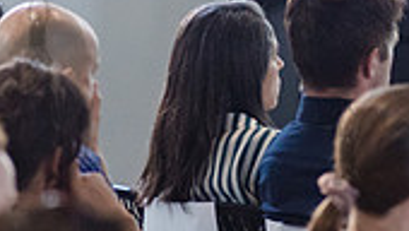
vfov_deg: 2.8
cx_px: 346
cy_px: -90
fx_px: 4798
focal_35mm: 442
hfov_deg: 4.9
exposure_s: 1/320
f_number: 4
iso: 4000
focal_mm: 120
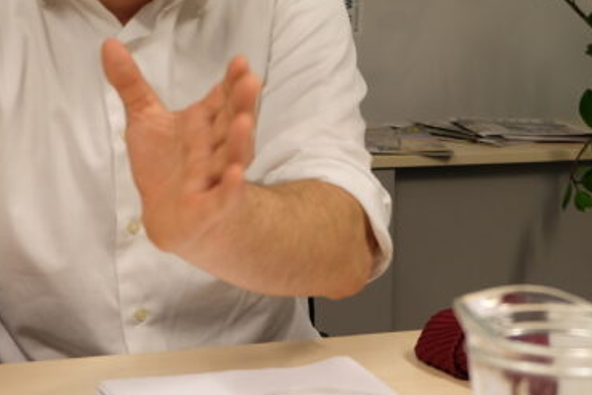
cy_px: 81
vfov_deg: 14.0
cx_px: 249
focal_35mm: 97
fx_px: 1595
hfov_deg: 21.0
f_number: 3.2
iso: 320
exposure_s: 1/60
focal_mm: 23.3
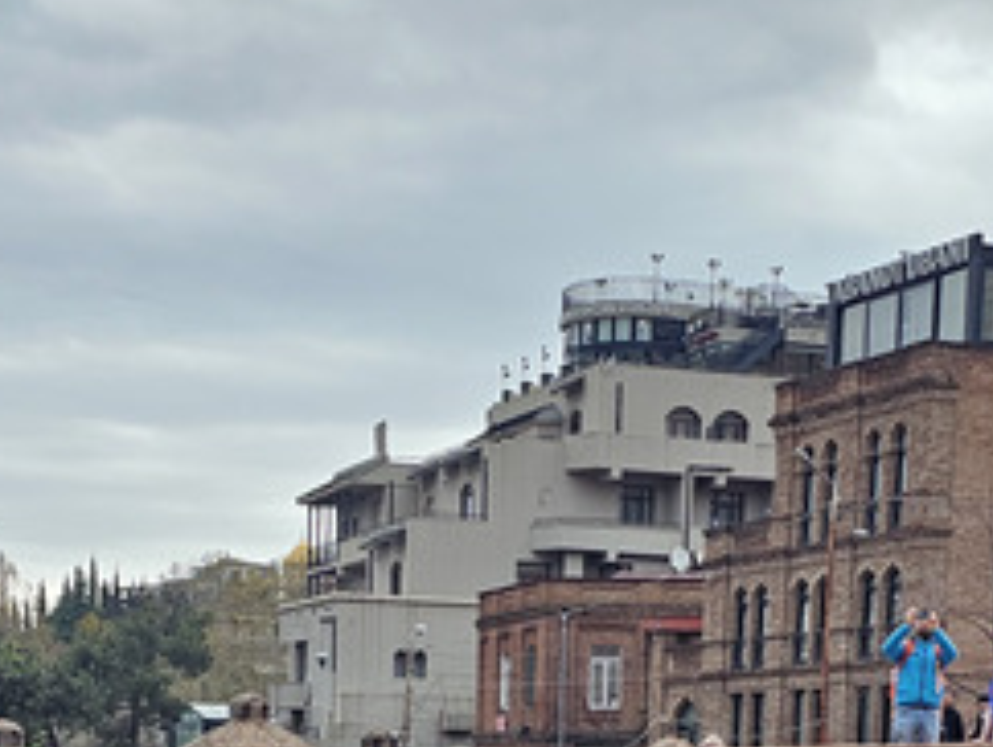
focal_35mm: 76
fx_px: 2182
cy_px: 989
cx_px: 398
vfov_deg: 18.0
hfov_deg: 25.6
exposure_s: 1/120
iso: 100
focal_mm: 6.3
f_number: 1.7
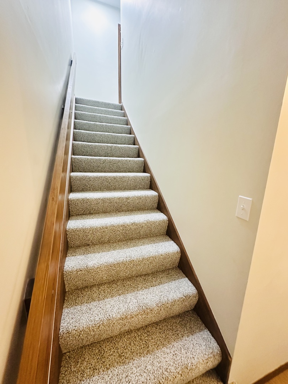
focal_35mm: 14
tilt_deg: -11.7
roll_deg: -2.1
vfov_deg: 102.1
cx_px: 144
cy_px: 192
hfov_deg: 85.7
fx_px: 155
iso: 1000
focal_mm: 2.22
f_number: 2.2
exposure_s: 1/40
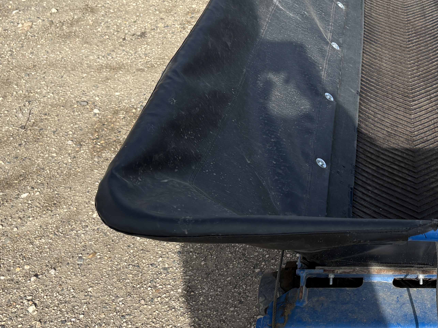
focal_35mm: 58
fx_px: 734
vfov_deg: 25.0
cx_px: 400
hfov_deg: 31.6
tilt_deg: -33.9
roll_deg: -0.8
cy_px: 98
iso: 50
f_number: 1.6
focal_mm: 5.96
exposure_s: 1/2208
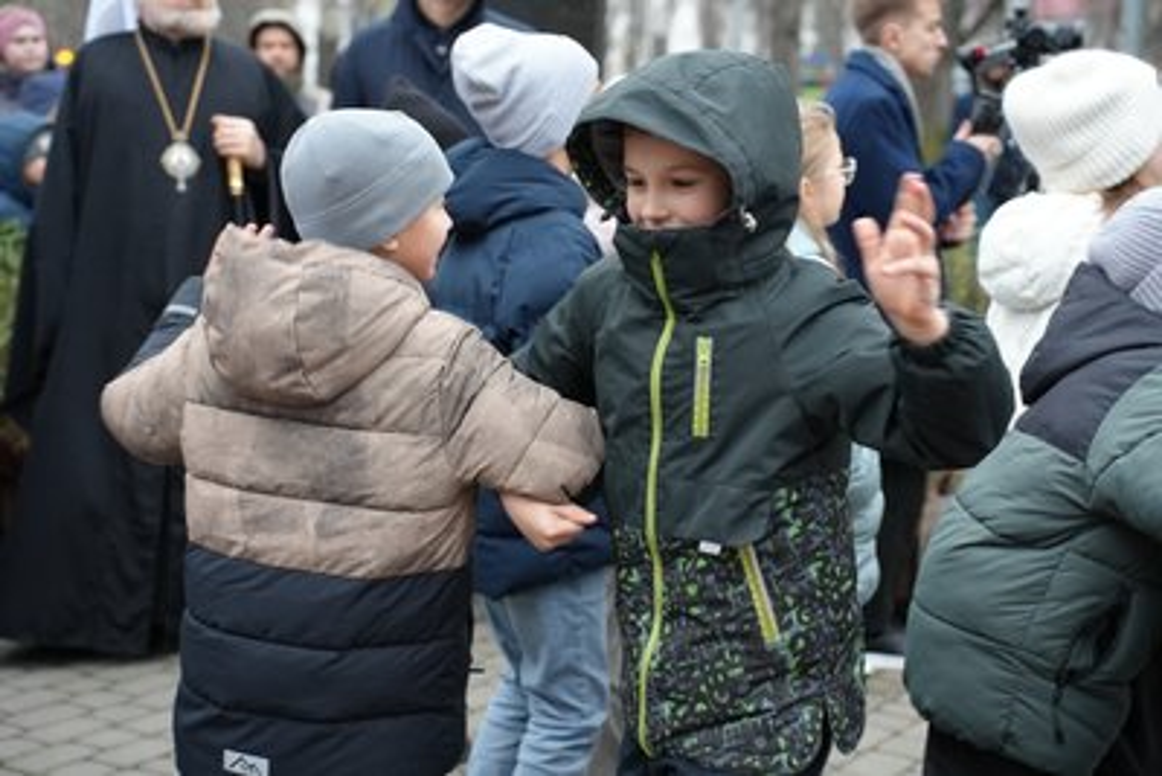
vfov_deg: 21.6
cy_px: 388
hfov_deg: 31.9
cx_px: 581
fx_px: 2034
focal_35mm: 63
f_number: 4
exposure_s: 1/160
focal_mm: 63
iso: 2500
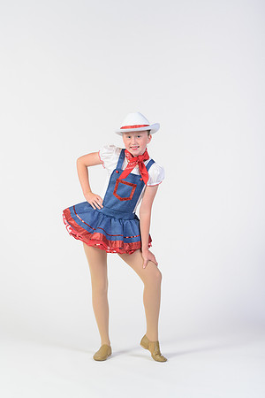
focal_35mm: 89
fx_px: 983
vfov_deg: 22.9
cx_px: 132
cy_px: 199
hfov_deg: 15.4
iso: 400
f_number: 6.3
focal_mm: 89
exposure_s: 1/160
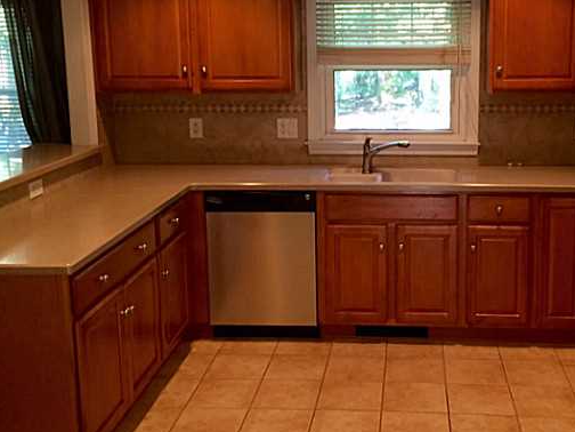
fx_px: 764
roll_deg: +1.4
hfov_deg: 40.9
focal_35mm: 46
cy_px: 159
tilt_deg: -8.6
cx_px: 362
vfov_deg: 31.4
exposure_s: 1/30
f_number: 2.2
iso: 100
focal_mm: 4.15
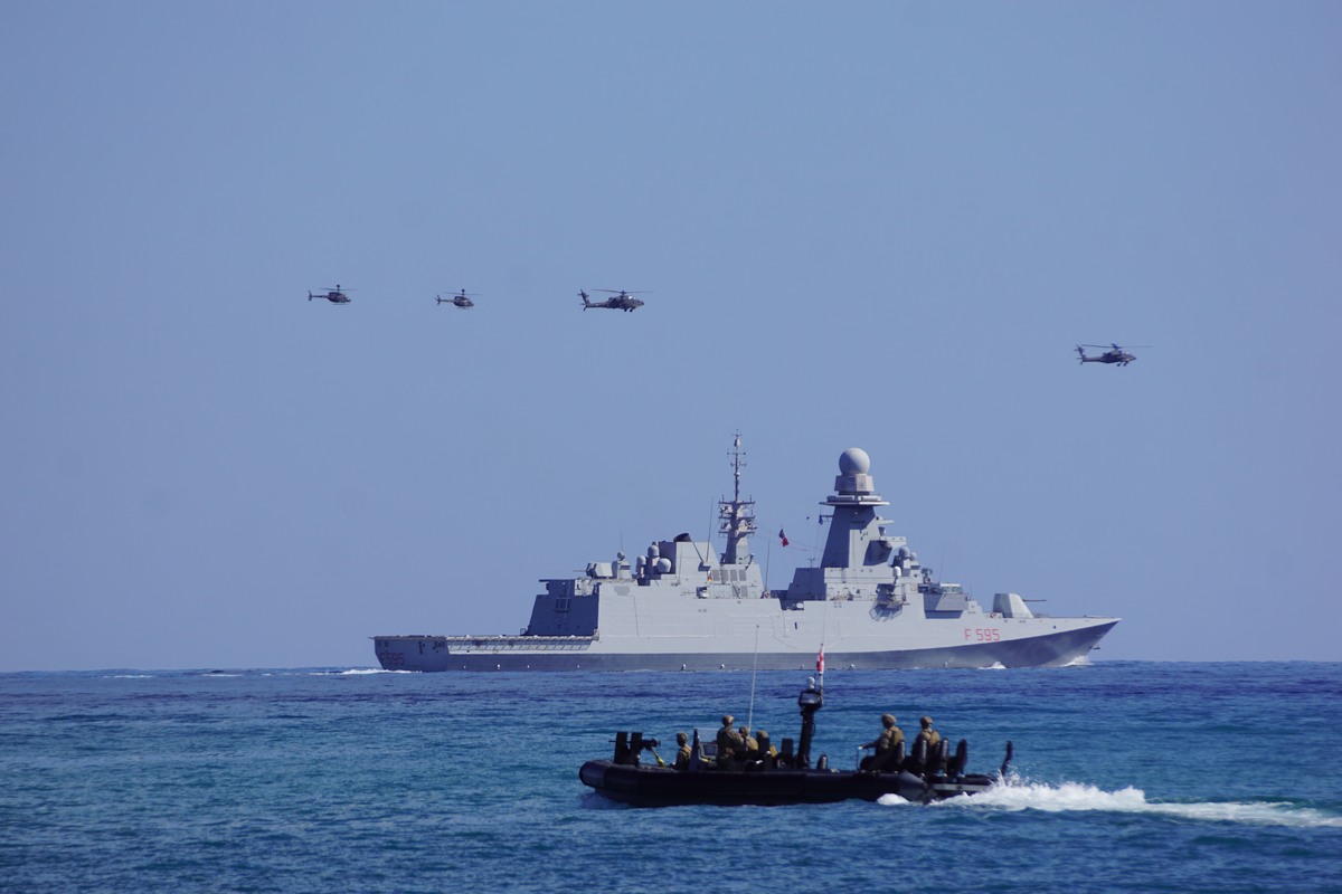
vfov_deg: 3.1
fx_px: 16774
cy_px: 447
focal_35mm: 450
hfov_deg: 4.6
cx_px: 671
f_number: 6.3
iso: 100
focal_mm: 300
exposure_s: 1/640
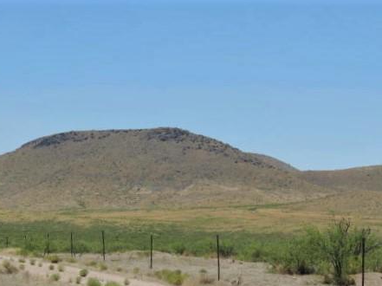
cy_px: 183
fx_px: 1081
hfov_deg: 20.0
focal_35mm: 98
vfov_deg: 15.0
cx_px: 196
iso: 100
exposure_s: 1/1000
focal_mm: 13.3
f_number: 3.9
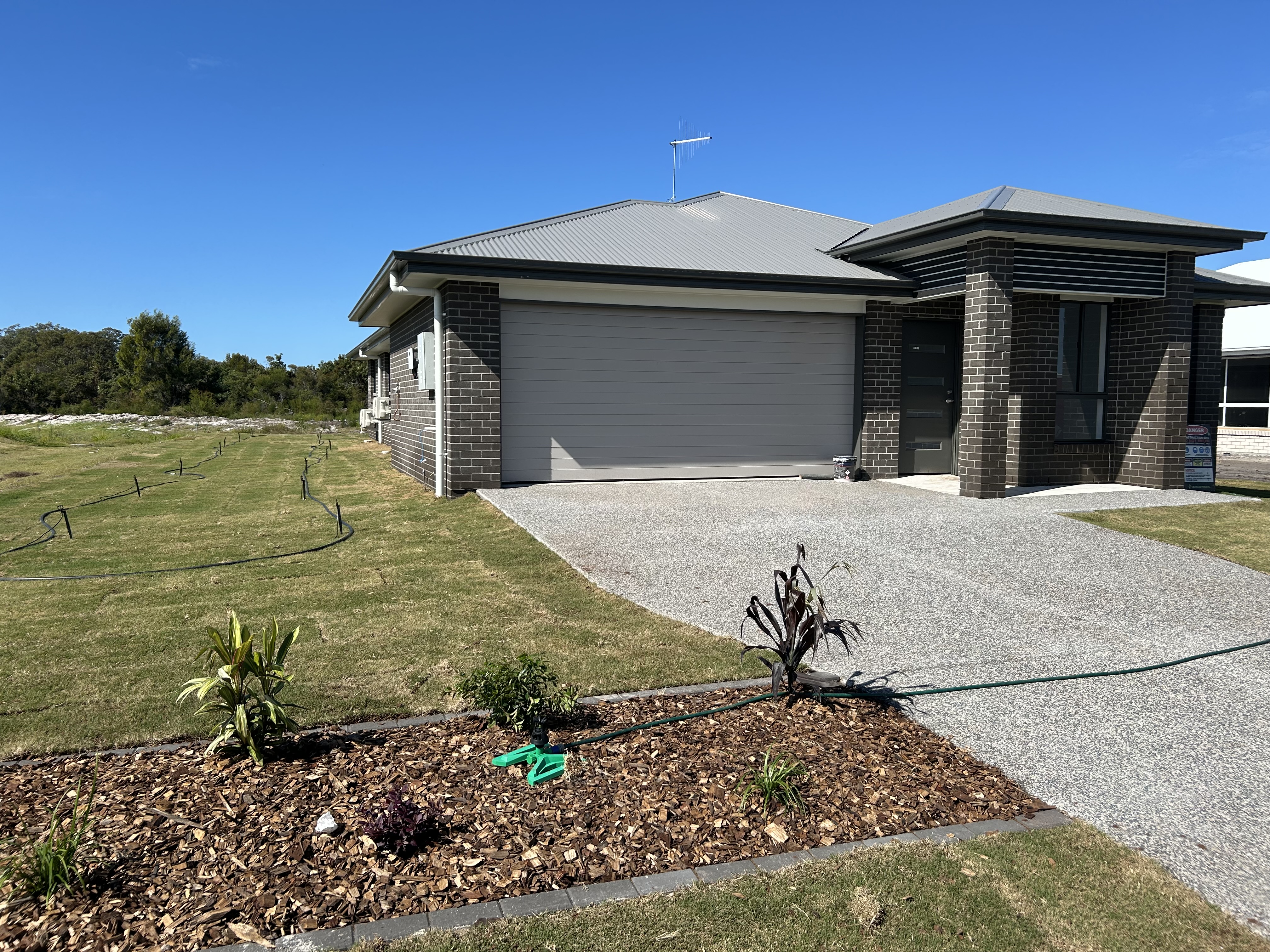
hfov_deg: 67.3
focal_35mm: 26
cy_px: 476
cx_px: 635
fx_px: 954
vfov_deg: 53.1
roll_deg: -2.7
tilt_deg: -4.7
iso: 50
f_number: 1.5
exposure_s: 1/4115
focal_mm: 5.7
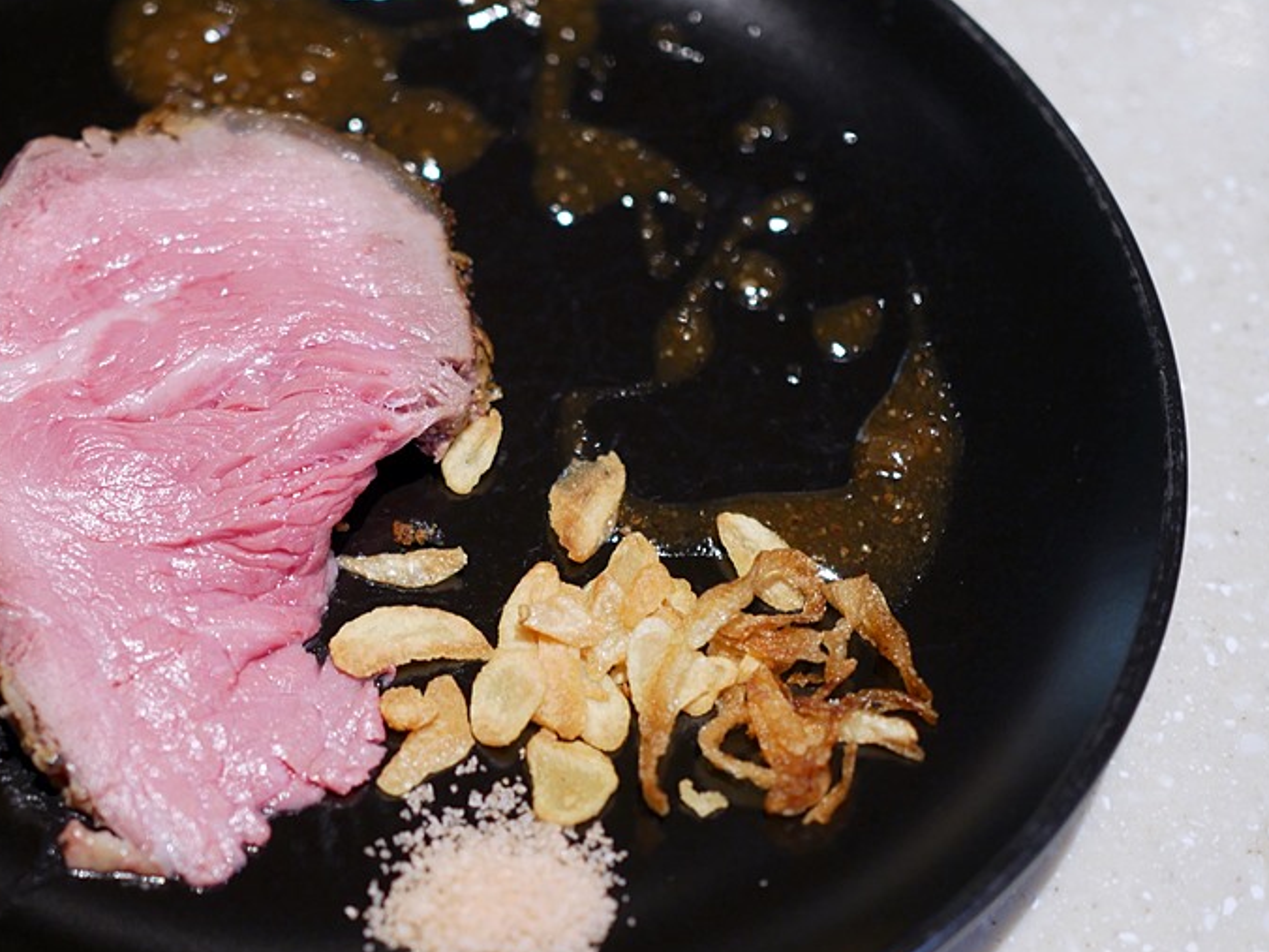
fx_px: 2713
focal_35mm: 74
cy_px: 448
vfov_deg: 19.9
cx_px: 340
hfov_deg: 26.0
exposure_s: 1/60
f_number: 1.8
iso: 250
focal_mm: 25
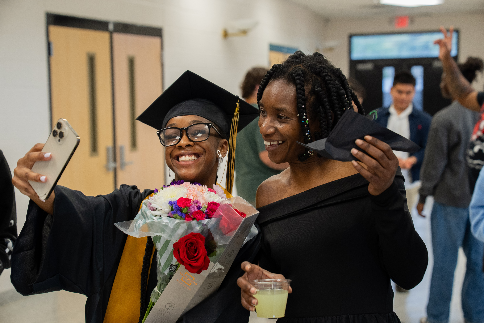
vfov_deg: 19.5
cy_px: 162
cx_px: 242
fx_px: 942
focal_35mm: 70
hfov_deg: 28.8
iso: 2000
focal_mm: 70
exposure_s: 1/125
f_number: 4.5
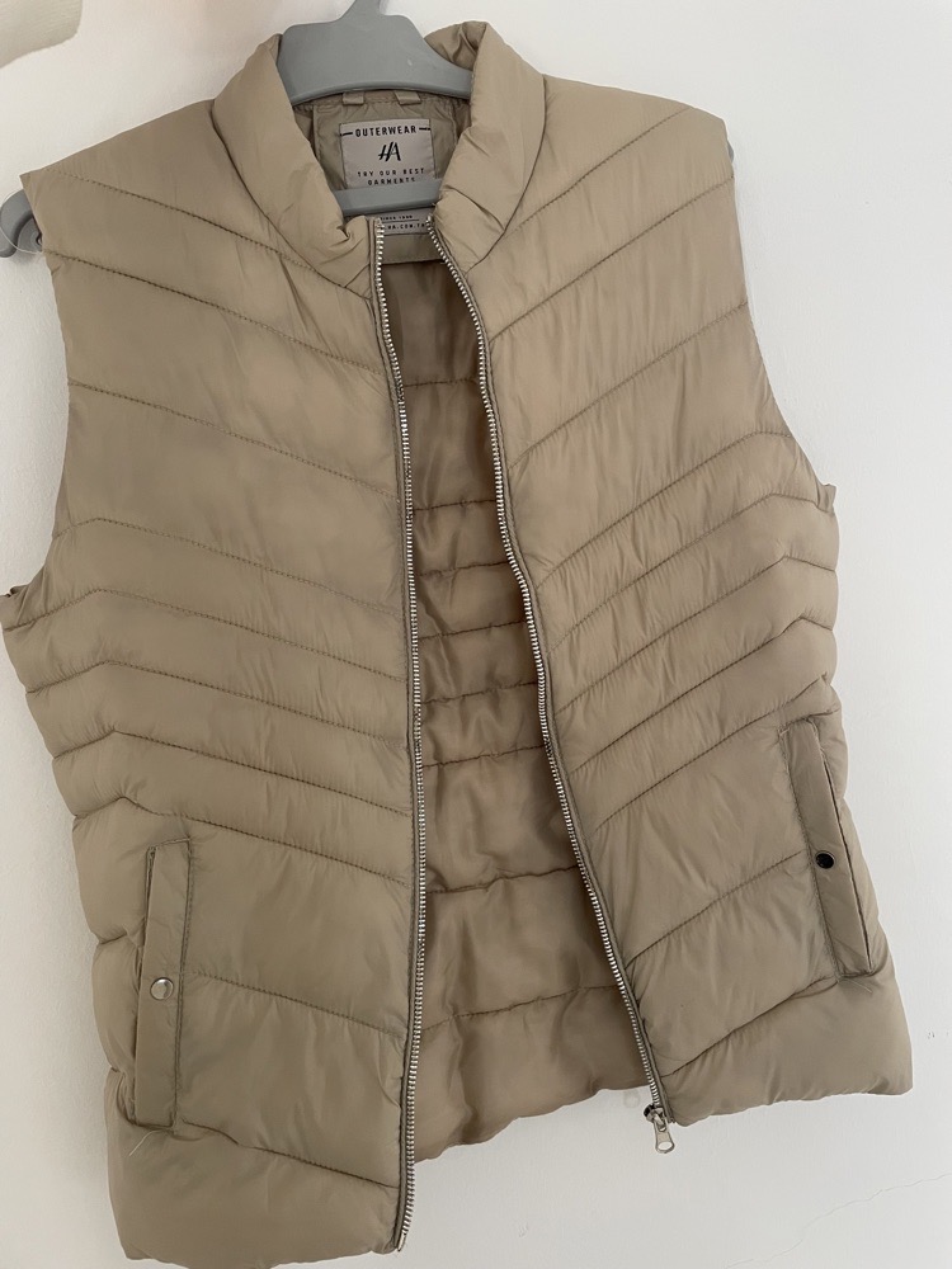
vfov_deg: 67.3
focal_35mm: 26
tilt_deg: -6.4
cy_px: 634
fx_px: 953
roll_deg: +8.6
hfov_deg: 53.1
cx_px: 476
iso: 160
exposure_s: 1/60
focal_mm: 4.2
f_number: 1.6
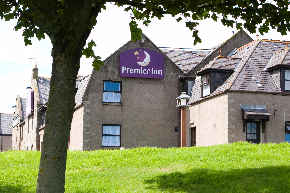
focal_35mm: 82
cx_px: 145
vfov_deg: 16.5
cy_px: 96
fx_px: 664
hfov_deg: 24.6
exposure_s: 1/125
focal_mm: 55
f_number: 11
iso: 200
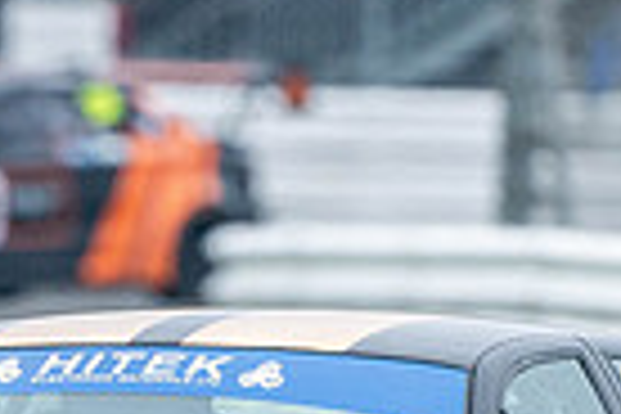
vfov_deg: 0.5
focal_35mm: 2641
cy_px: 740
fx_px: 45554
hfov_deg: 0.8
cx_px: 70
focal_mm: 500
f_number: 5.6
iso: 900
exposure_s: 1/640
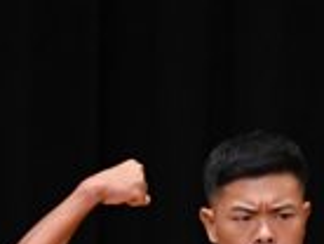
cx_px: -522
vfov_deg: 1.0
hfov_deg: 1.3
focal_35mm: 1534
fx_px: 14383
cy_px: 563
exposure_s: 1/400
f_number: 5.6
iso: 3200
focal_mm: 190
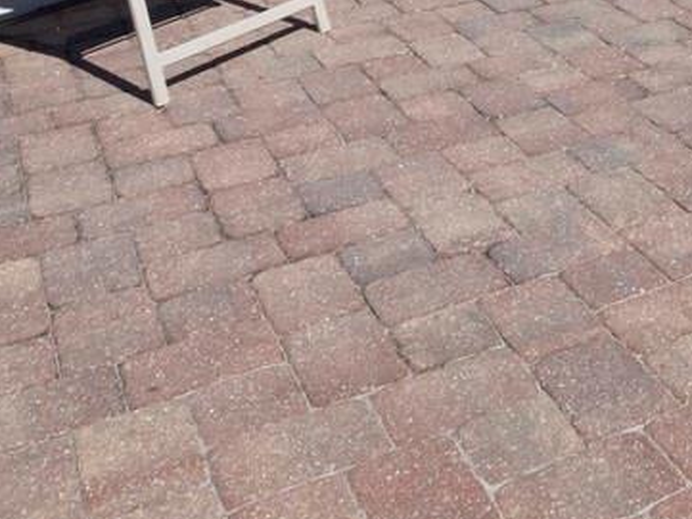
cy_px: -417
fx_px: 1240
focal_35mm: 62
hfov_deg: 28.7
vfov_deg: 18.5
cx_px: 732
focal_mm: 7
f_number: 10
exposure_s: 1/640
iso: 320
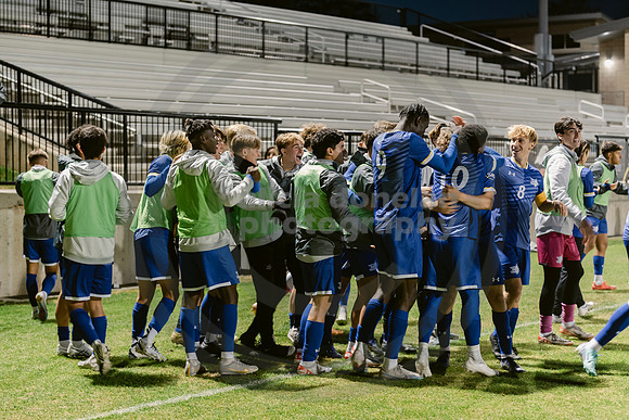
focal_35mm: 70
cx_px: 314
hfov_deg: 28.8
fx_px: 1223
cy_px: 210
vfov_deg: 19.5
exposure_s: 1/80
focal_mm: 70
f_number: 2.8
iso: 1600
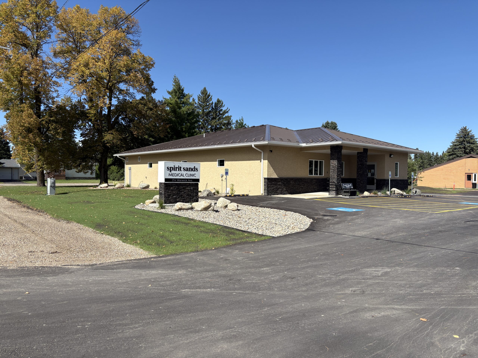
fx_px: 359
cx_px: 239
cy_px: 179
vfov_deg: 53.1
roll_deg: -0.3
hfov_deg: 67.3
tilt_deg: -0.8
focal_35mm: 26
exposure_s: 1/3623
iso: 50
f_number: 1.6
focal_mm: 5.96
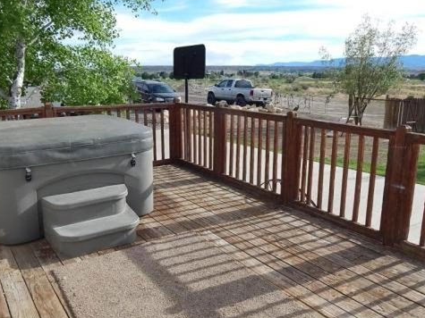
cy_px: 157
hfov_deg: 58.4
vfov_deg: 45.4
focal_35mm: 31
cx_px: 217
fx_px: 381
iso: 125
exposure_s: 1/1000
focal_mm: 4
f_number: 3
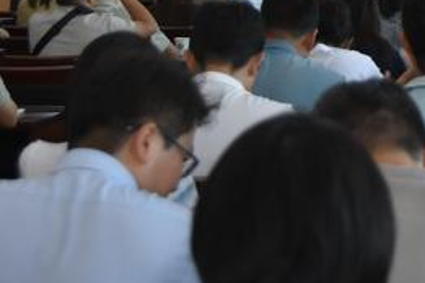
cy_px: -107
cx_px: 599
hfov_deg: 10.8
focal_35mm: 184
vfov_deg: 7.4
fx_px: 2172
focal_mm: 40
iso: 800
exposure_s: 1/125
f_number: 5.6
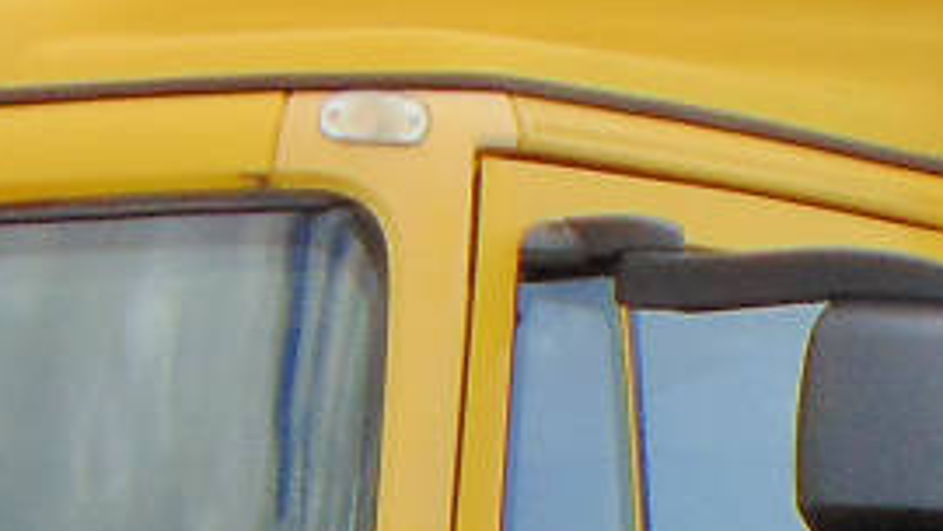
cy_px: 1223
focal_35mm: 323
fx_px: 8078
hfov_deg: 6.7
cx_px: 768
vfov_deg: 3.7
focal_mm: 9
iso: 80
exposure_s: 1/500
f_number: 3.5
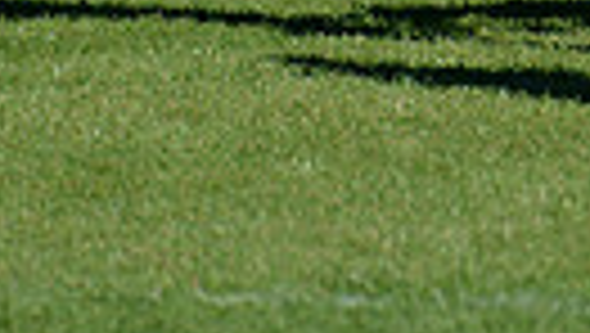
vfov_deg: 0.9
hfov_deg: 1.6
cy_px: -497
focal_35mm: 1389
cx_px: 423
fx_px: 21752
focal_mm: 300
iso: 320
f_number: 5.6
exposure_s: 1/1000
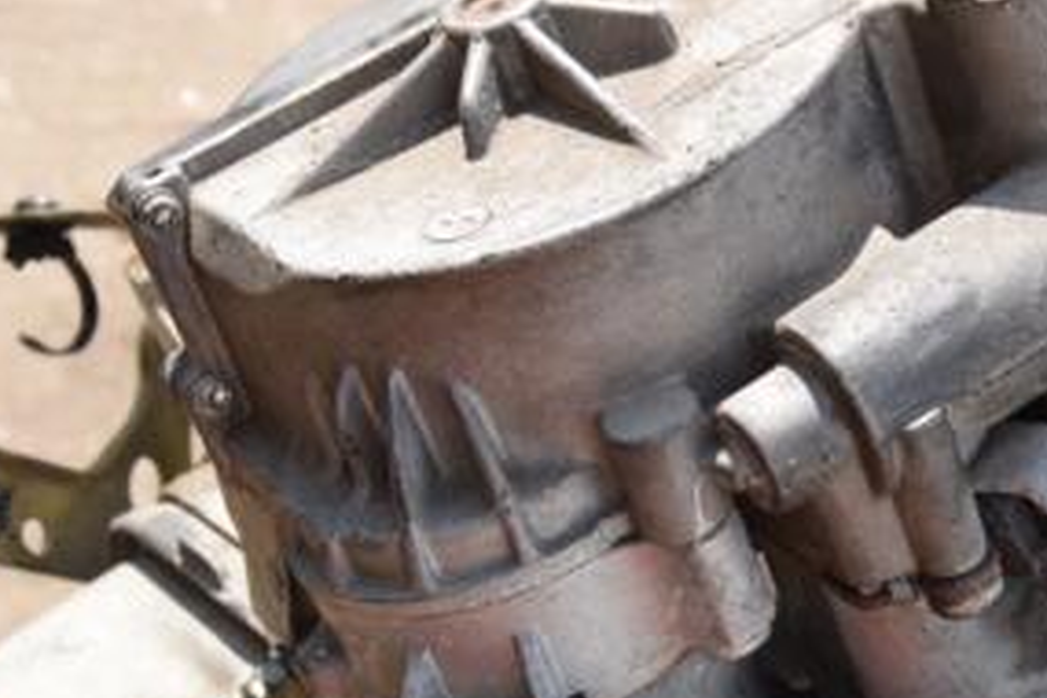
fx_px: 3490
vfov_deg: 11.4
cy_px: 489
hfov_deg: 16.9
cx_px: 878
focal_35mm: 120
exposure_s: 1/400
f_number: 10
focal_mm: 38
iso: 800
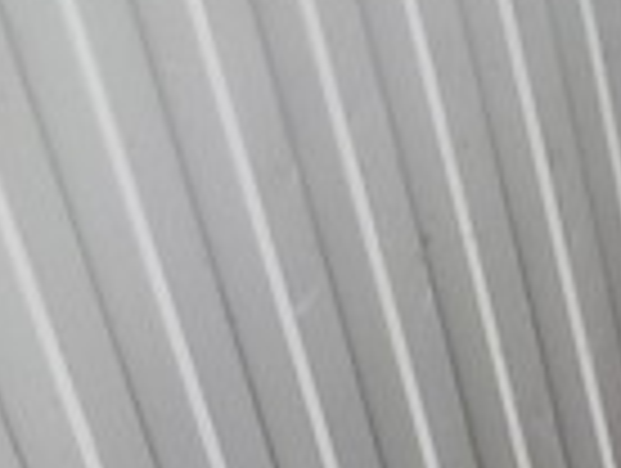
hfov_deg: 13.0
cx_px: 1076
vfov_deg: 10.5
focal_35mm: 139
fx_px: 2498
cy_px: 544
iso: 125
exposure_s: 1/40
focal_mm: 4.1
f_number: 3.3
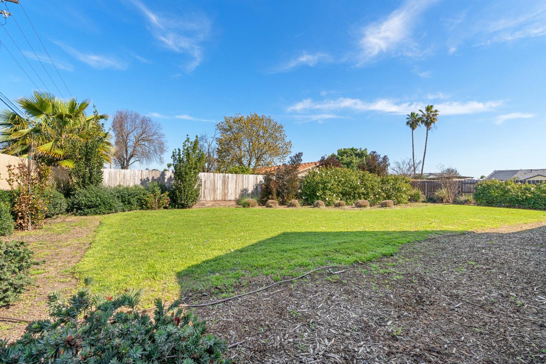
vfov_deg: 72.1
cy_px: 182
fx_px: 250
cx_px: 273
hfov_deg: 95.0
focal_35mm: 16
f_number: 8
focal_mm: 11
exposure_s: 1/160
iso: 80
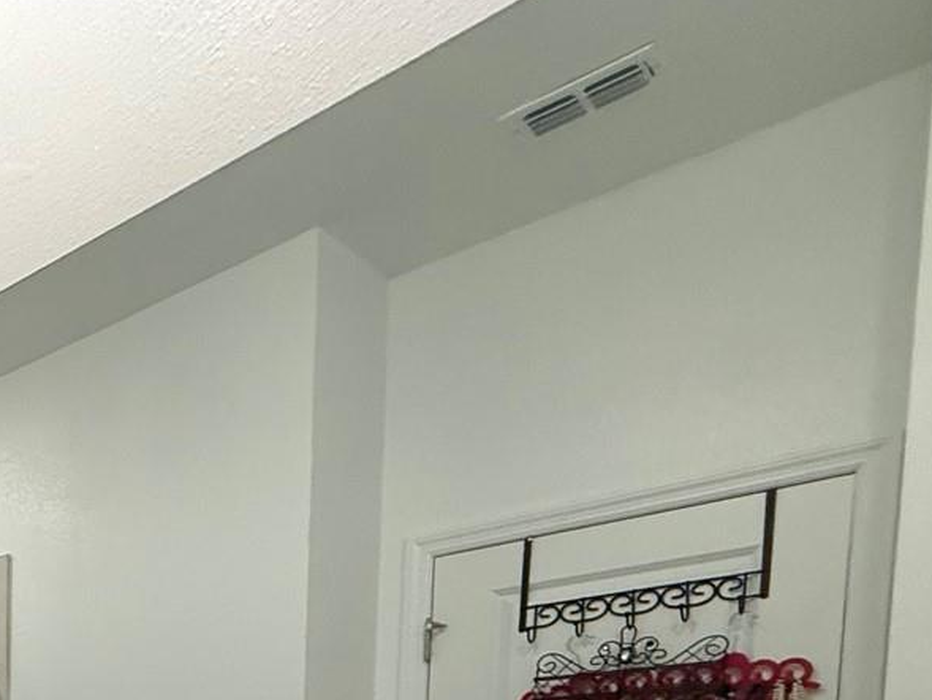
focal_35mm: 38
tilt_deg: +0.2
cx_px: -234
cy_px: 930
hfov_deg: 35.8
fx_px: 1023
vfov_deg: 29.6
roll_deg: +2.2
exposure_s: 1/120
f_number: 2.2
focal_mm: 2.22
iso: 250
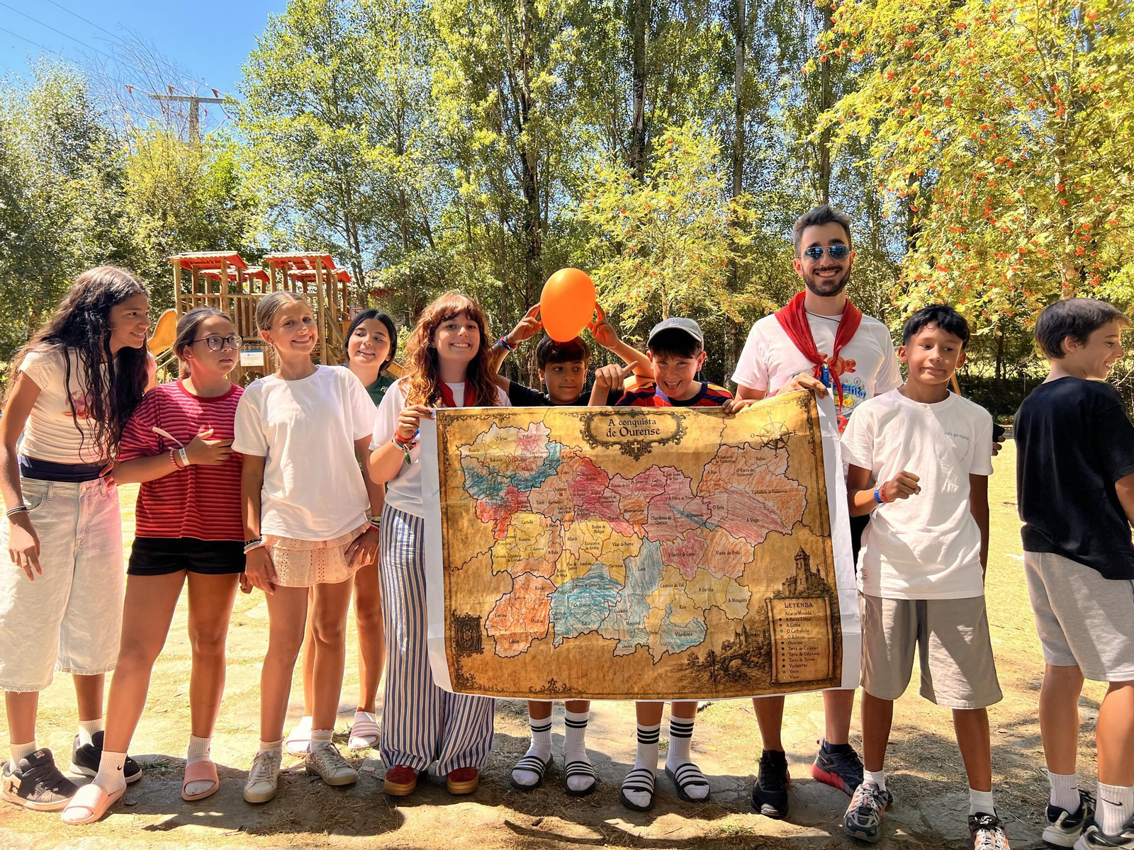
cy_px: 425
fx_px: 852
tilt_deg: -0.8
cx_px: 567
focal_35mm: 26
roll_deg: -0.6
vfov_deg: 53.1
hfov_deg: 67.3
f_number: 1.5
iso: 50
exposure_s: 1/471
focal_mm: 5.7
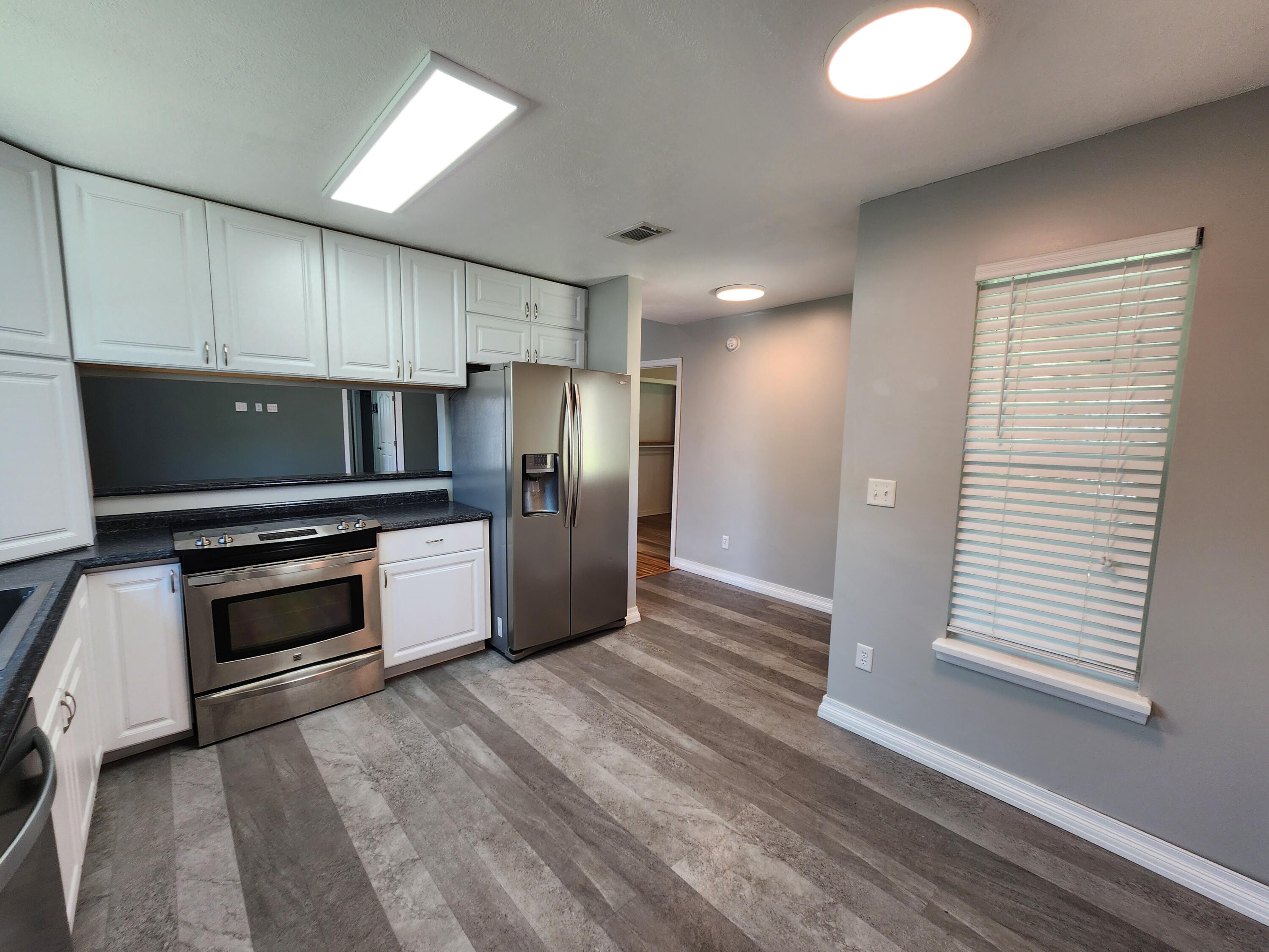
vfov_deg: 89.9
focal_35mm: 13
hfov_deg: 106.2
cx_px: 634
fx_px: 477
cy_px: 476
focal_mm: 2.2
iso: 80
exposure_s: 1/60
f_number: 2.2
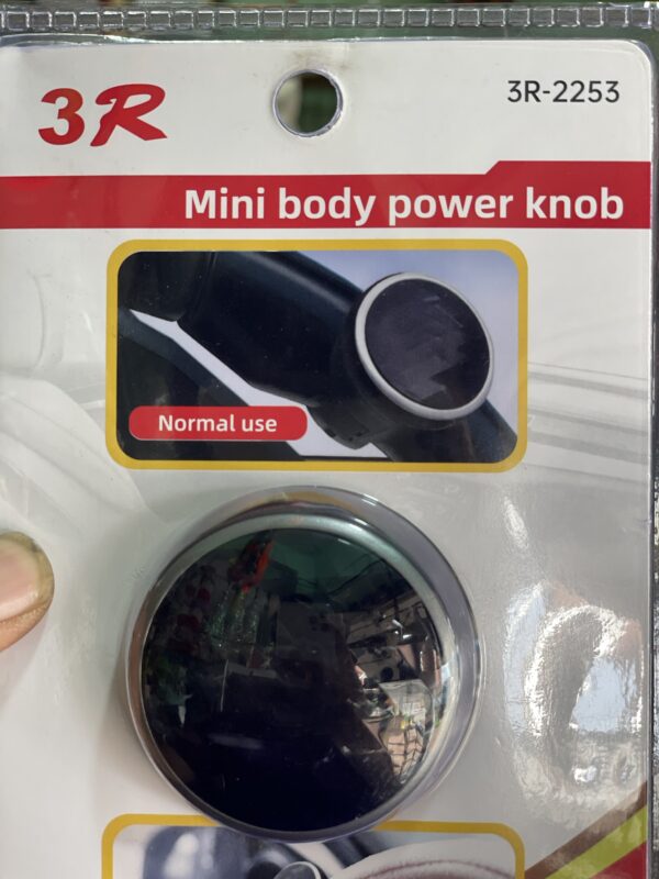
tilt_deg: -15.2
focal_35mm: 52
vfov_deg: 36.8
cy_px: 440
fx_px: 1320
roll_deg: -0.4
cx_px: 330
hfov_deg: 28.0
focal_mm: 6
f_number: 2
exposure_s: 1/100
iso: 80
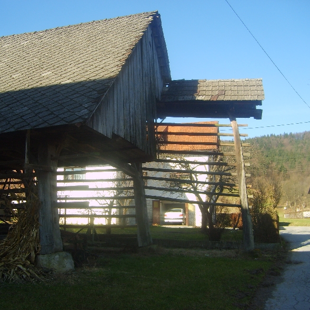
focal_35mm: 42
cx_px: 127
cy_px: 156
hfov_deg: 39.9
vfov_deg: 40.0
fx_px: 426
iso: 50
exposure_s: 1/350
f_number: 2.8
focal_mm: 5.8
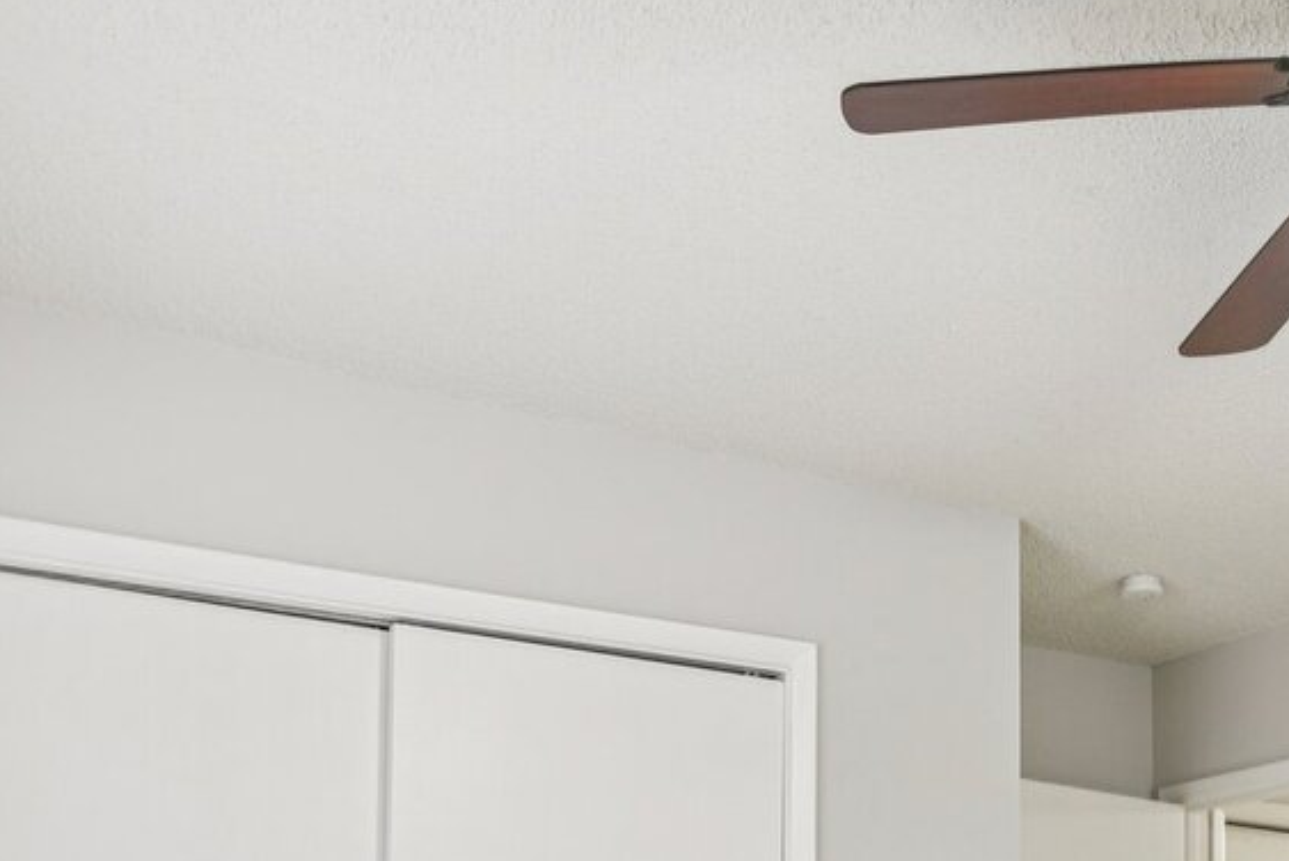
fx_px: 1648
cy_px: 1136
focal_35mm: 46
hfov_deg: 41.7
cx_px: 932
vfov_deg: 25.1
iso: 400
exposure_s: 1/2
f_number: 8
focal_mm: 16
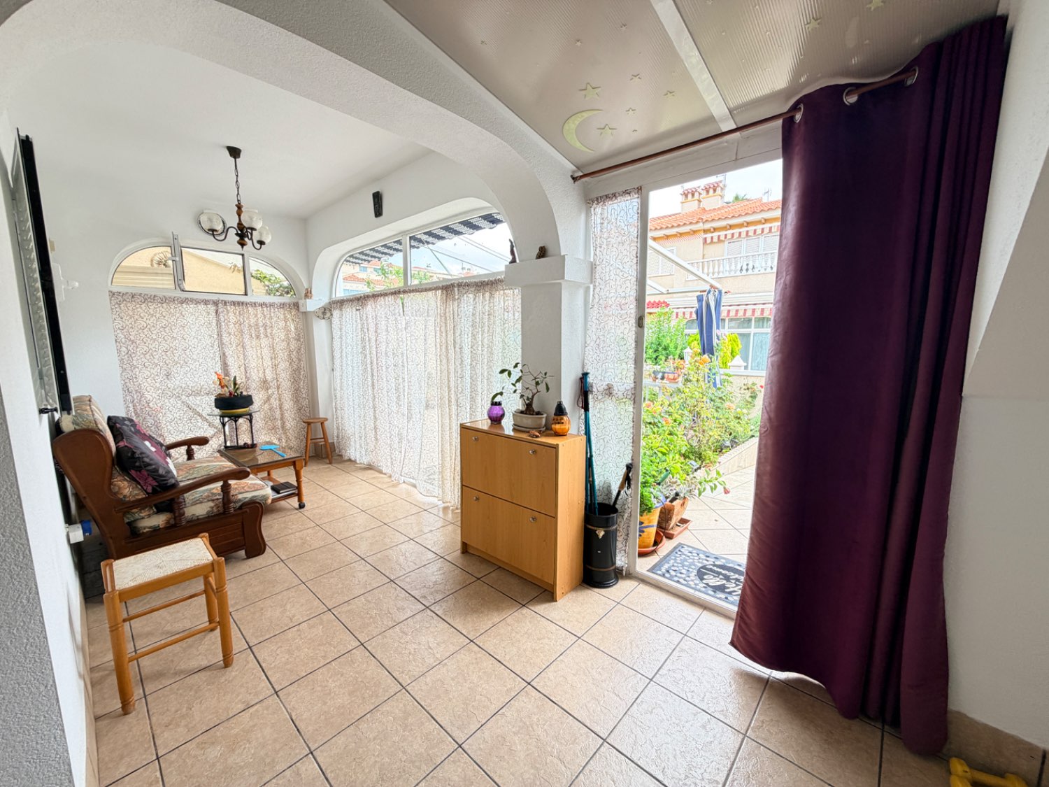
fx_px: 424
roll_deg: +0.9
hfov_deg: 102.1
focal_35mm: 14
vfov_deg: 85.7
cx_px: 524
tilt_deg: -3.8
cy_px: 394
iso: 64
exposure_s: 1/121
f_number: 2.2
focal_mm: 2.22
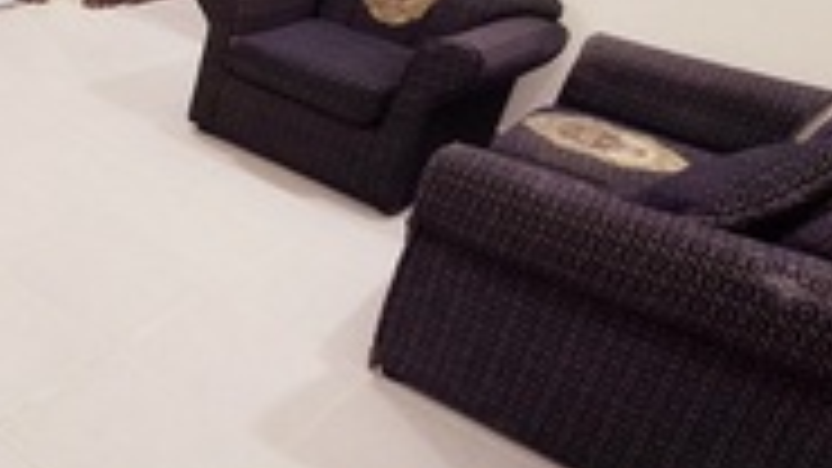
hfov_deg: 39.5
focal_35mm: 43
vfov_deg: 27.1
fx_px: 948
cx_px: -65
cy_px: 83
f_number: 2.2
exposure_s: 1/50
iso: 160
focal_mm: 1.64
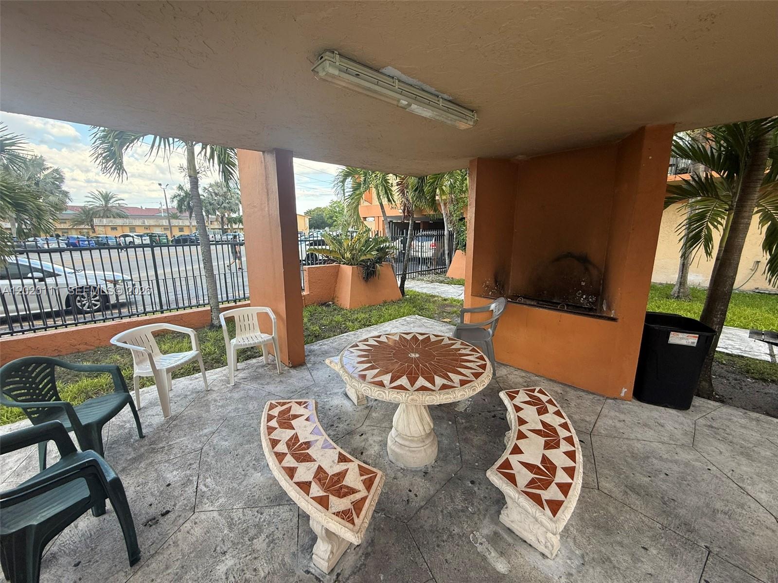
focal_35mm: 14
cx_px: 389
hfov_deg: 102.1
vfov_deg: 85.7
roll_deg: -1.8
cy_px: 292
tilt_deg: -12.5
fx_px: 315
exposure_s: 1/152
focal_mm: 2.22
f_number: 2.2
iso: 64
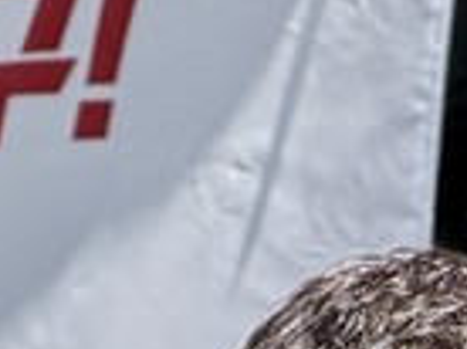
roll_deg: -0.8
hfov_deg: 2.4
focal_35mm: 835
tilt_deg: -0.5
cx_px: -247
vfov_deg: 1.8
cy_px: 1020
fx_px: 11245
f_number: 2.8
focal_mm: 15.66
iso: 50
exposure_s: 1/1650
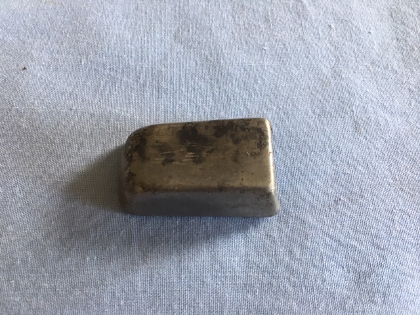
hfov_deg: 61.7
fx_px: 352
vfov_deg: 48.2
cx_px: 210
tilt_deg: -67.4
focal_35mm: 29
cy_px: 158
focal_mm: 4.15
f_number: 2.2
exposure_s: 1/33
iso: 64
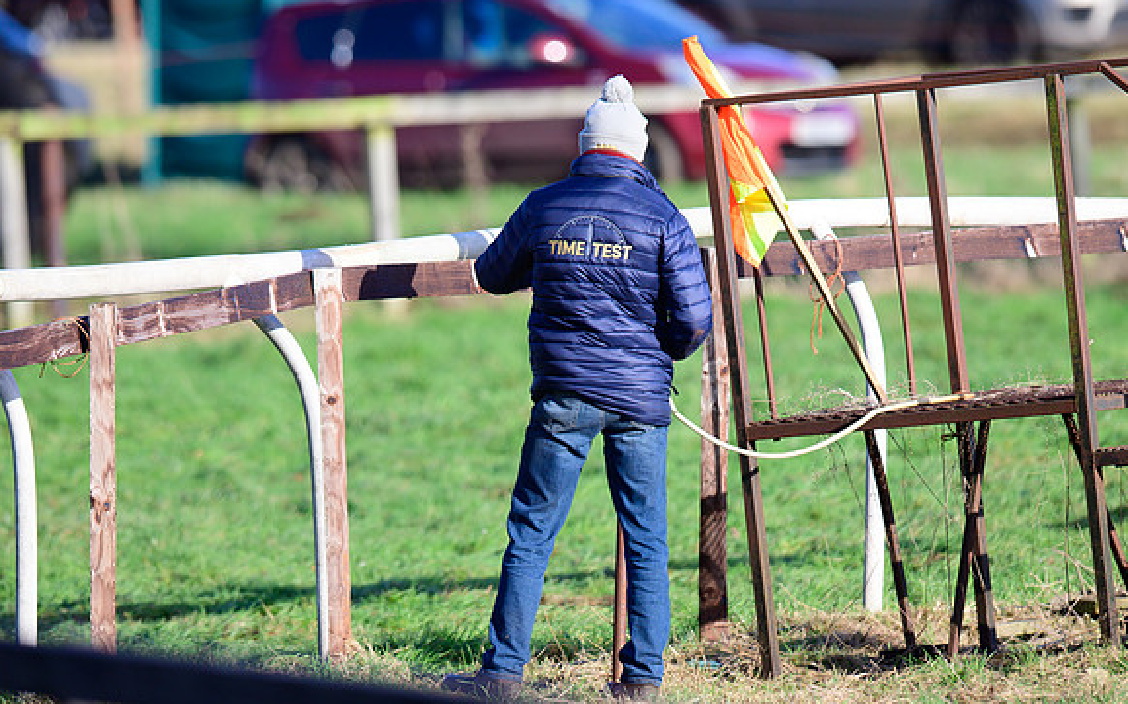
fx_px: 18872
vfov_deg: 2.1
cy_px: 366
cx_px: 564
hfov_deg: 3.4
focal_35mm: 614
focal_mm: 400
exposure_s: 1/2000
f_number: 5
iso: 400
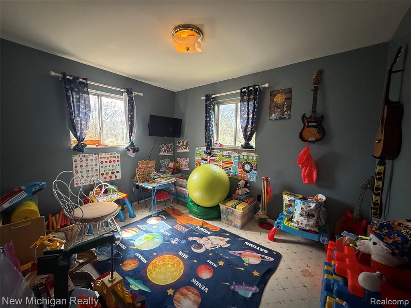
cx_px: 206
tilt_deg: -4.3
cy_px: 154
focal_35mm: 14
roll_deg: -0.8
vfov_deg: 85.7
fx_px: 166
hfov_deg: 102.1
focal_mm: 2.22
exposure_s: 1/99
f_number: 2.2
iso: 160
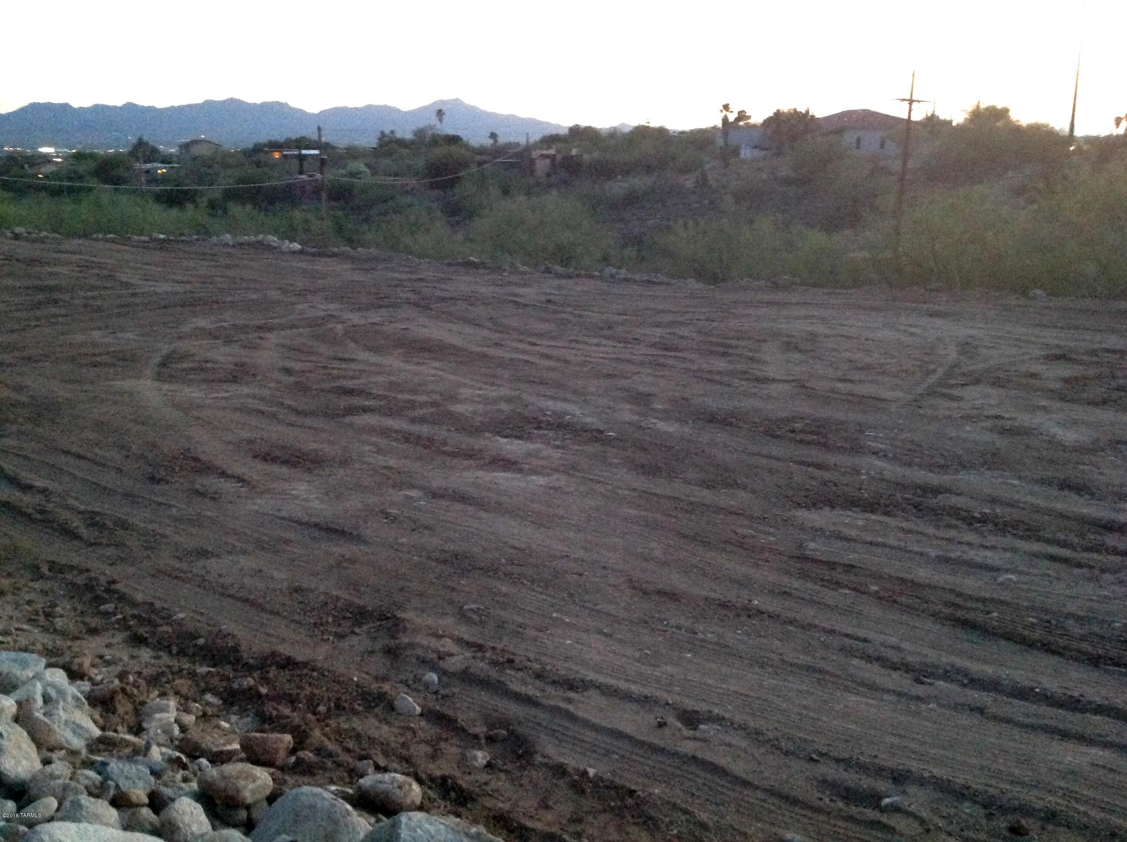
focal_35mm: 35
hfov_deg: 52.7
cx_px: 564
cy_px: 421
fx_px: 1138
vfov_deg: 40.6
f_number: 2.4
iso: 800
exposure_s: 1/15
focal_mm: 4.28
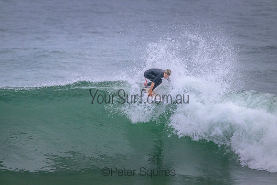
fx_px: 6157
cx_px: 138
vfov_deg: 1.7
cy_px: 92
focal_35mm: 800
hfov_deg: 2.6
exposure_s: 1/2000
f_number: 11
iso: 3600
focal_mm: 800
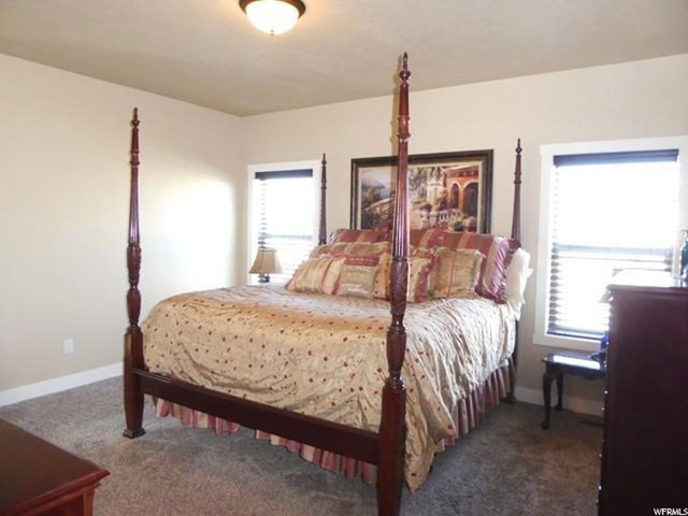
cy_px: 258
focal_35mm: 24
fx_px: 477
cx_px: 344
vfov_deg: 56.8
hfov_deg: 71.6
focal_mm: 4.3
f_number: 3.3
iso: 400
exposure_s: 1/60
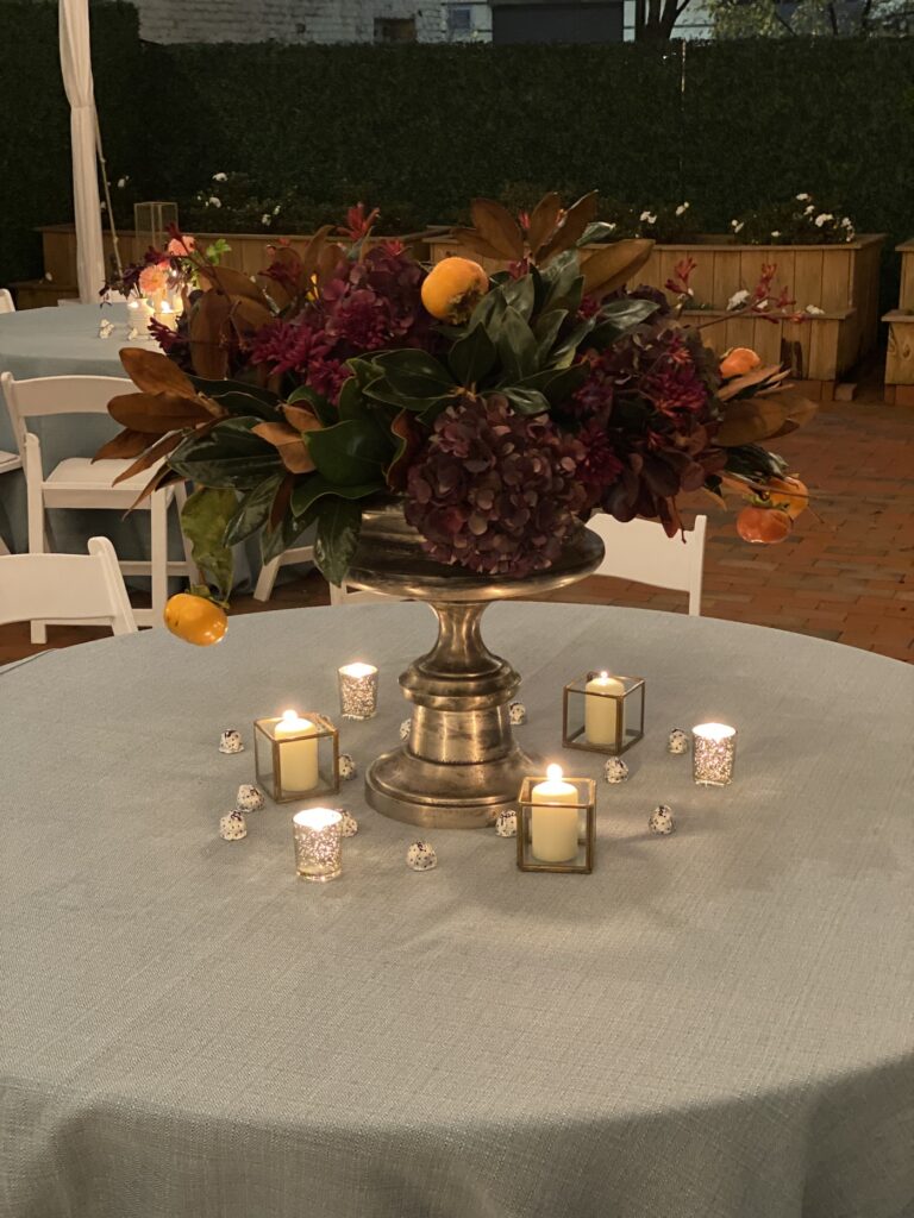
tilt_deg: -17.0
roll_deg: +0.9
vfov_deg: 36.8
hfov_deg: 28.0
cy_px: 609
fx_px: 1831
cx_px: 457
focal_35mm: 52
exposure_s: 1/15
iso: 500
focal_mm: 6
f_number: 2
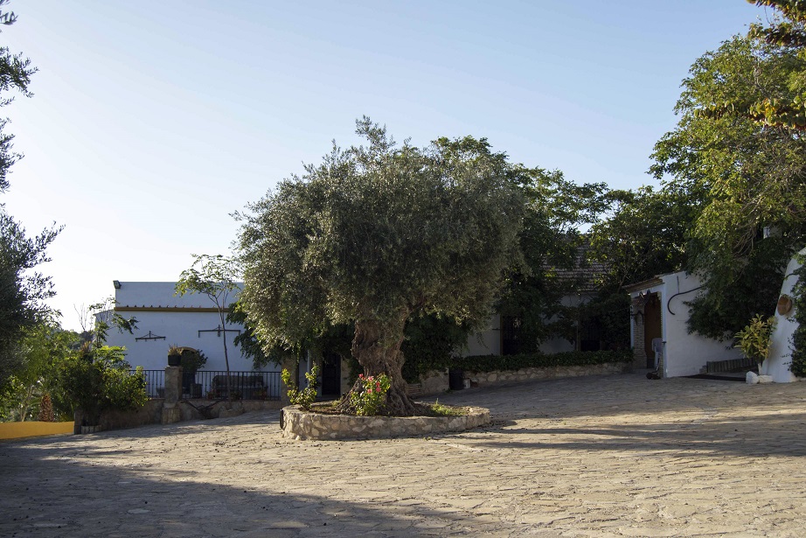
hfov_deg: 57.2
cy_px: 269
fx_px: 739
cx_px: 403
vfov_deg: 40.0
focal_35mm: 33
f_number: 5.6
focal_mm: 22
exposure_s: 1/200
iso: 100
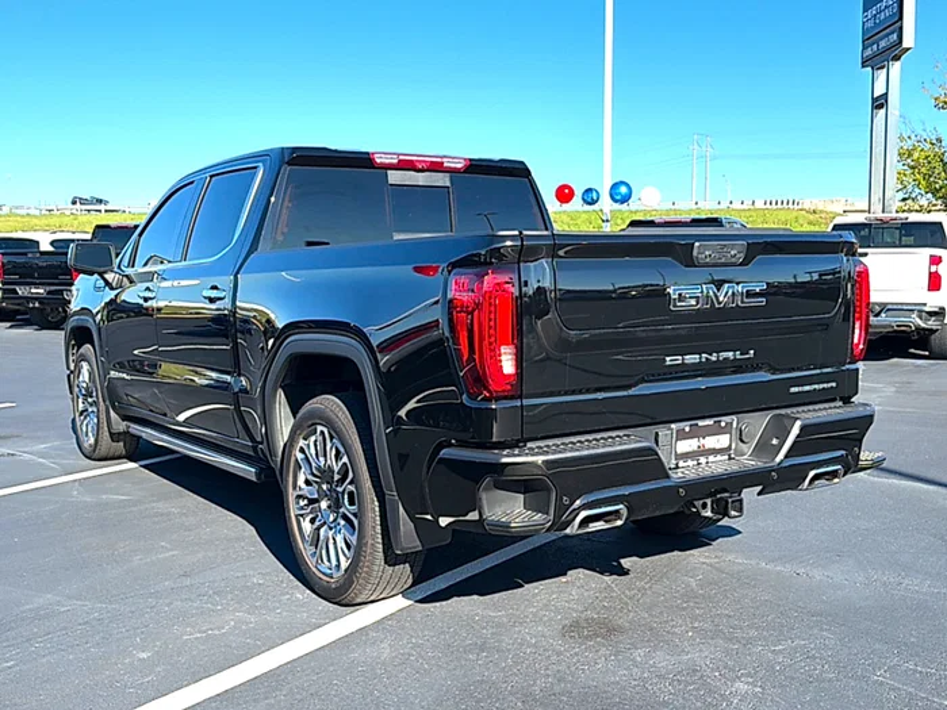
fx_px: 821
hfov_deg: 60.0
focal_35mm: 30
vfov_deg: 46.8
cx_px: 474
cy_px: 355
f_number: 1.78
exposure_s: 1/2000
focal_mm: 6.76
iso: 80
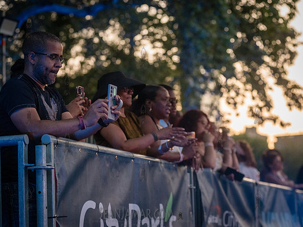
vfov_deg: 14.8
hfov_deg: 19.6
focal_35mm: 100
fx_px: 876
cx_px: 143
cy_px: 114
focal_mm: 92
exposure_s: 1/200
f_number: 4
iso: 4000
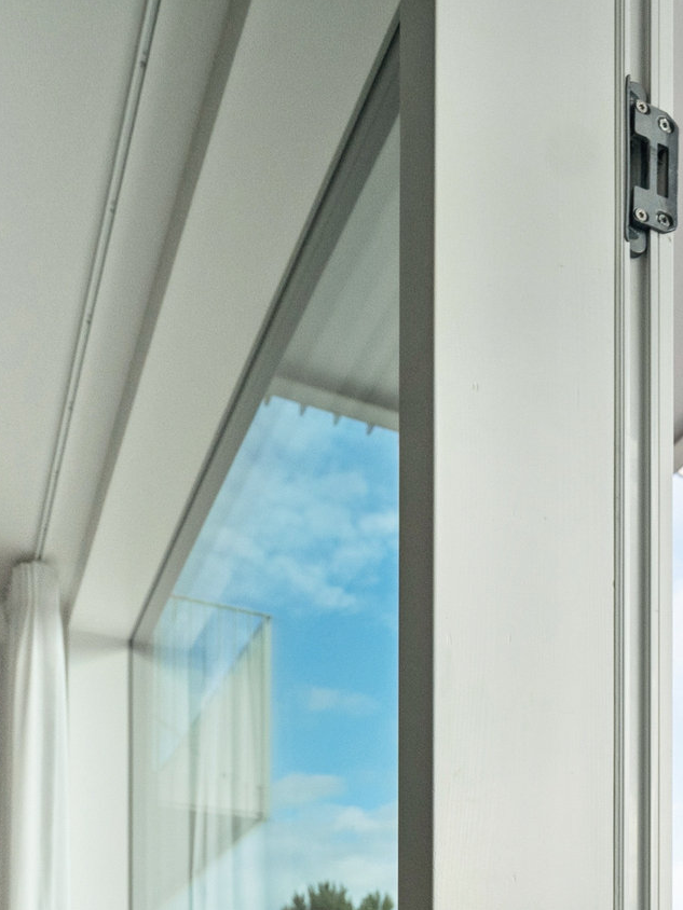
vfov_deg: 36.4
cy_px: 1067
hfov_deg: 34.4
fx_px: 1079
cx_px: 516
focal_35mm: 41
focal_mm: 12
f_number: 5
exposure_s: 1/500
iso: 400
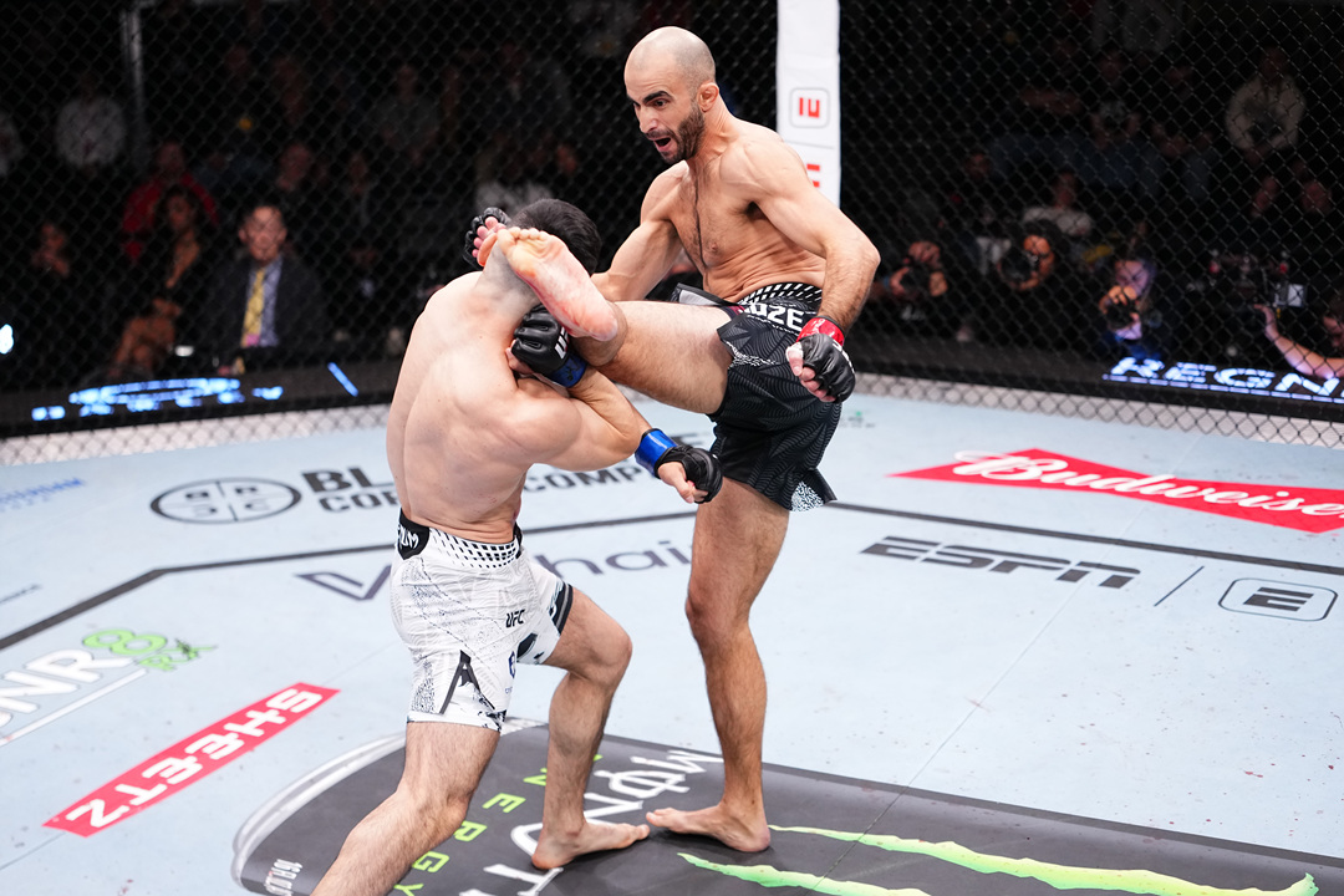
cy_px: 448
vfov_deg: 27.0
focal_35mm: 50
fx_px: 1867
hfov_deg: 39.6
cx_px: 672
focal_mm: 50
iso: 2500
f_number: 2
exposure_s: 1/1250
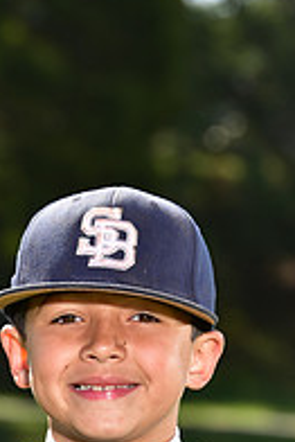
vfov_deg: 5.3
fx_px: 4724
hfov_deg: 3.6
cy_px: 602
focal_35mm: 385
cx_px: 91
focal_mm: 130
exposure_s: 1/250
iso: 100
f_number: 5.6
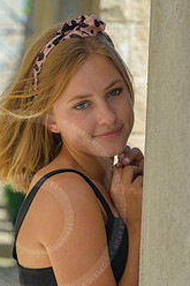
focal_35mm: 154
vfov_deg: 13.2
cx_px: 47
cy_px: 249
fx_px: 1221
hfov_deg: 8.9
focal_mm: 85
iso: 800
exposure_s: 1/1600
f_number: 4.5
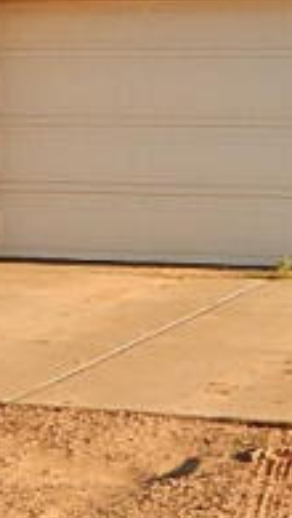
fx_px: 2431
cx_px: -419
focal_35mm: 177
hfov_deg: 6.5
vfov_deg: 12.1
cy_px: 43
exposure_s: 1/400
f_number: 6.5
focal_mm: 5.6
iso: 200
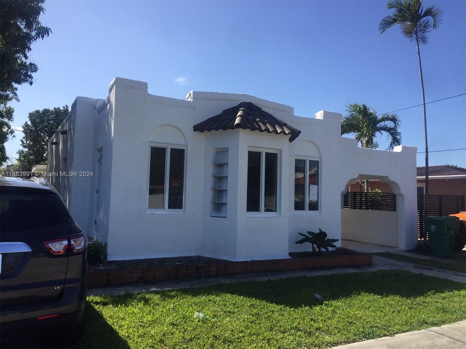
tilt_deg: +3.8
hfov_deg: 61.7
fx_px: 390
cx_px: 233
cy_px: 174
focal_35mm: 29
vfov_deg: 48.2
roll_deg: -2.9
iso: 32
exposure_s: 1/1980
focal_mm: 4.15
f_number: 2.2
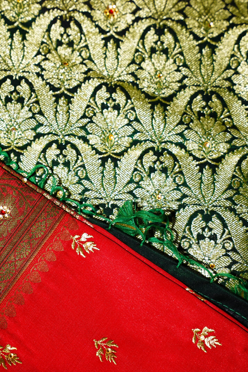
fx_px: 1301
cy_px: 168
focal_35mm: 126
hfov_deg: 10.9
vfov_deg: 16.3
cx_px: 106
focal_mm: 70
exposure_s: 1/200
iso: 250
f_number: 2.8
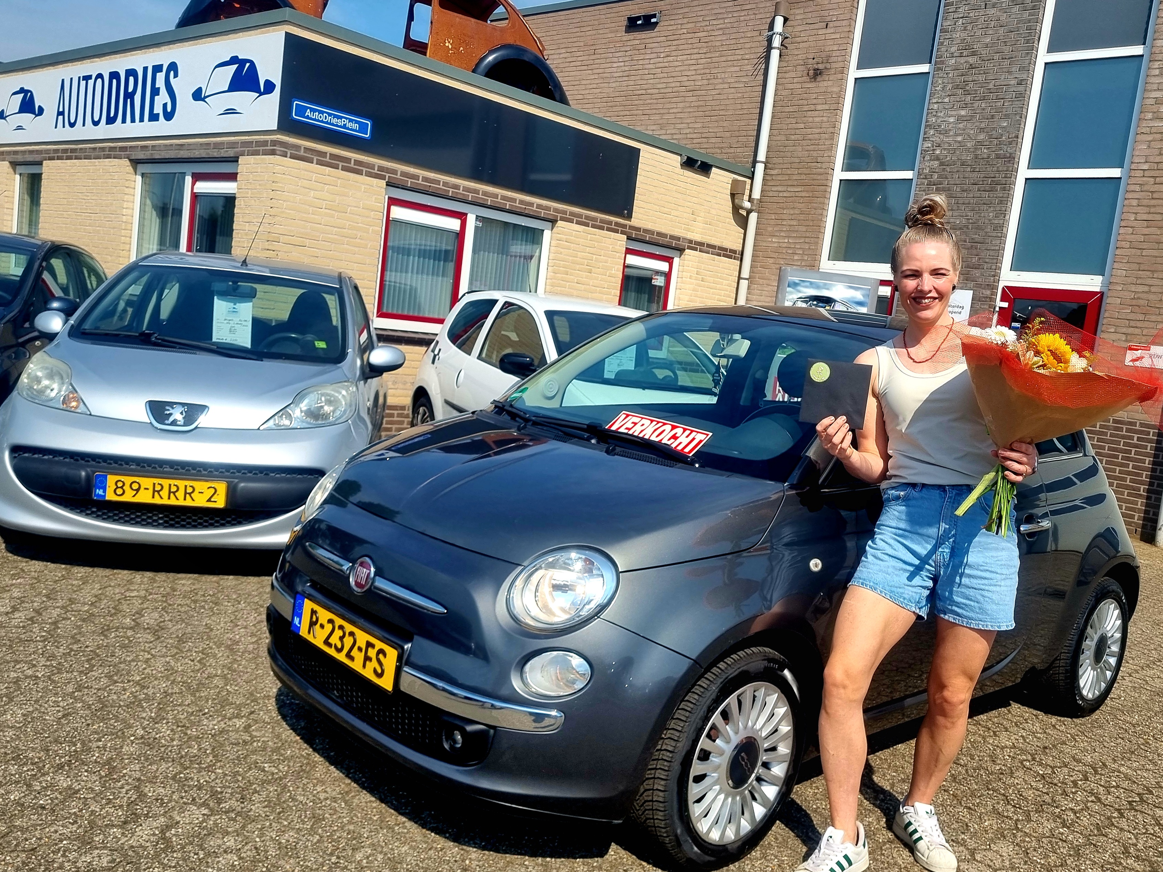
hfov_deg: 67.3
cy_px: 436
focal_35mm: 26
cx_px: 582
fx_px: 873
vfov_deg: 53.1
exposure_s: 1/5000
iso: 50
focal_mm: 5.4
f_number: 1.8
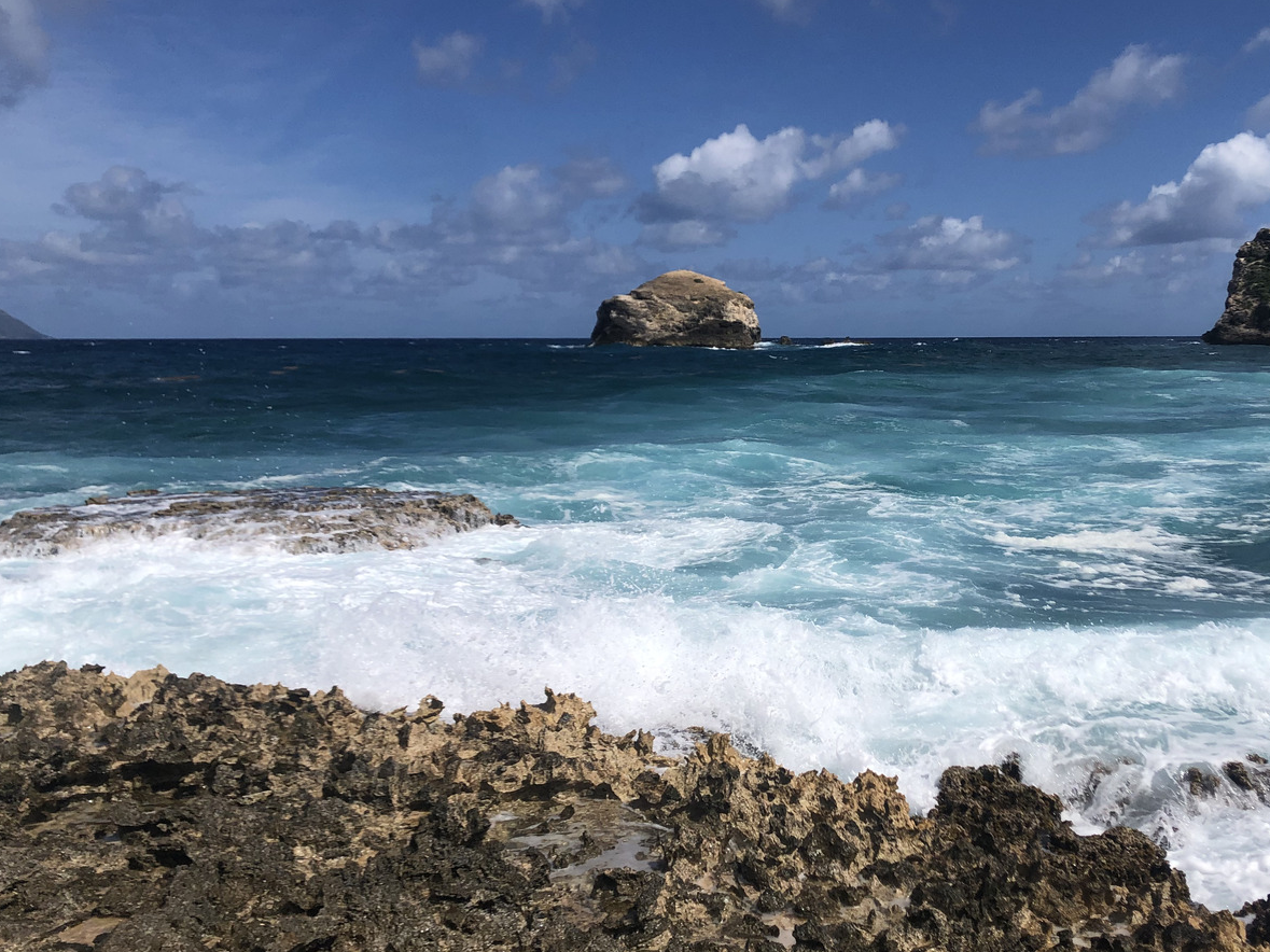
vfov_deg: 37.6
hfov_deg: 48.5
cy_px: 411
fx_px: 1394
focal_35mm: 38
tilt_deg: -2.6
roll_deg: +1.0
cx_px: 804
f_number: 1.8
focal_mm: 4
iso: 20
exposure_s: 1/5348
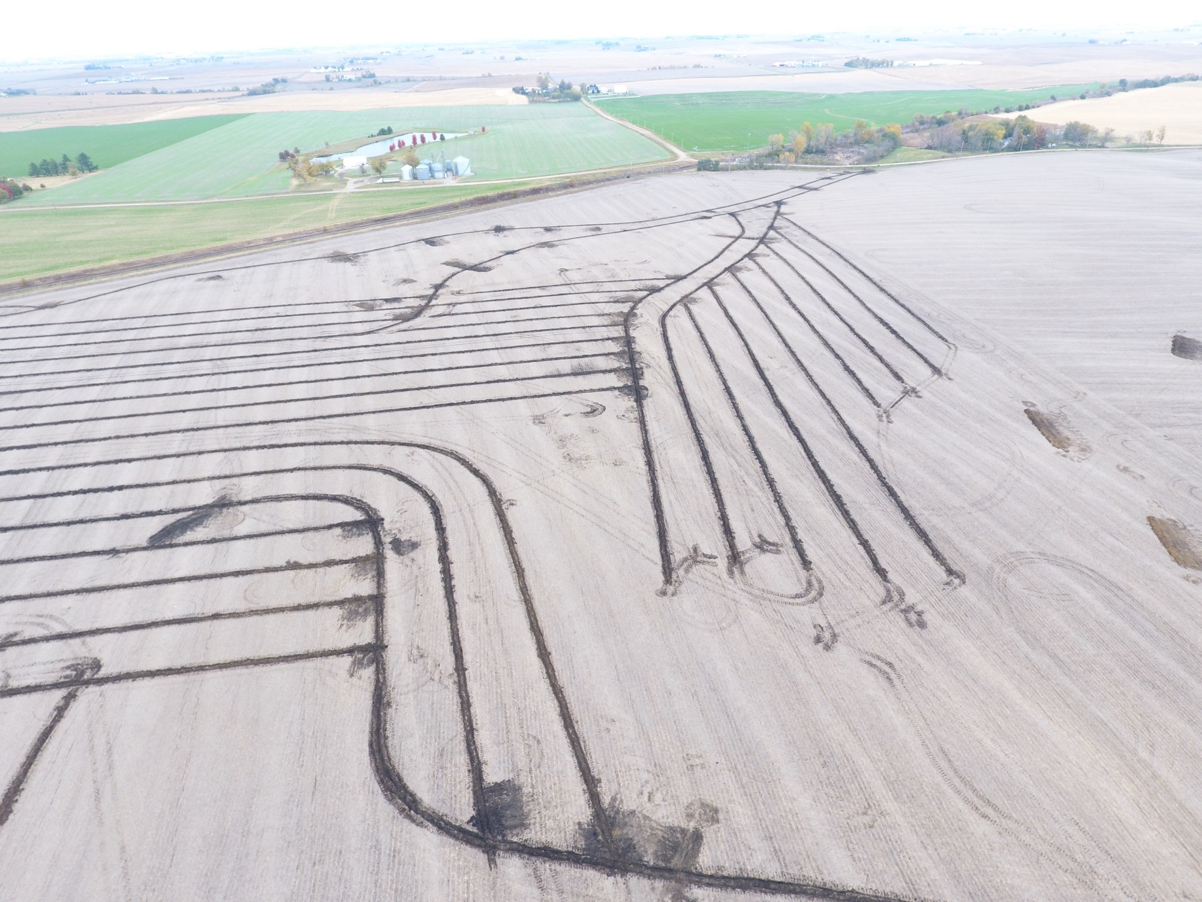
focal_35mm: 20
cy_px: 451
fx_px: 694
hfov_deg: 81.7
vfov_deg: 66.0
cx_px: 601
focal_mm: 3.61
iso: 195
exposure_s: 1/100
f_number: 2.8
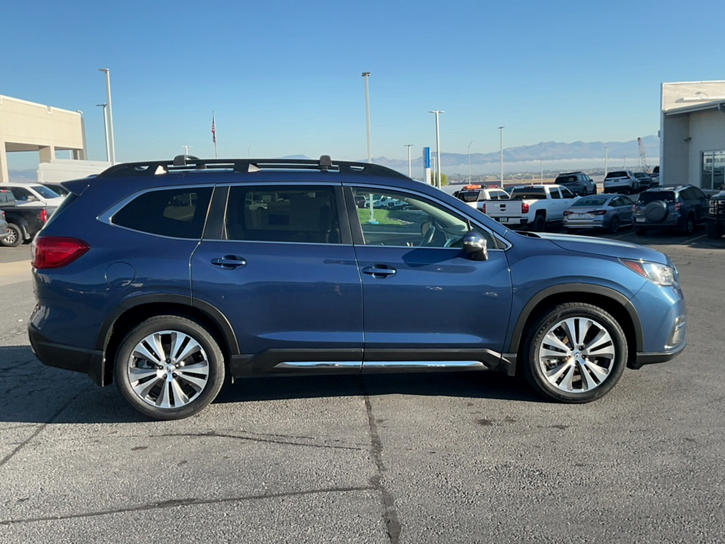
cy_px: 272
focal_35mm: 30
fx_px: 628
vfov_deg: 46.8
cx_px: 362
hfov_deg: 60.0
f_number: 1.8
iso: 25
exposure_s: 1/962
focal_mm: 3
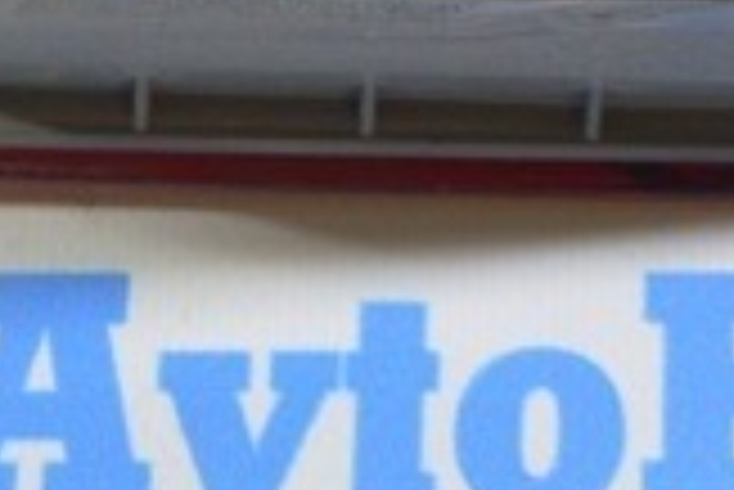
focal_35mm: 216
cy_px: -834
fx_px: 4411
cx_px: 707
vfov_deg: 6.0
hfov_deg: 9.5
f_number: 3.8
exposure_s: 1/50
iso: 400
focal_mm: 23
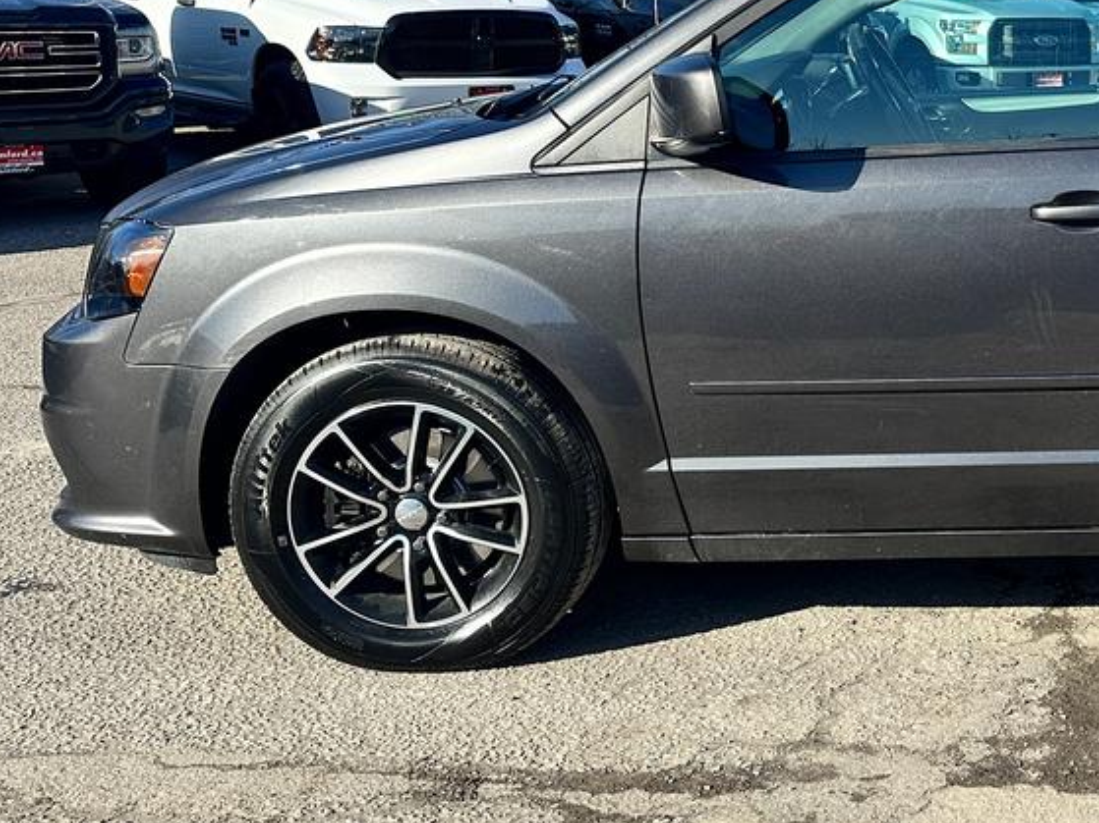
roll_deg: -1.2
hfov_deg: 31.4
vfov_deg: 26.4
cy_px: 285
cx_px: 1182
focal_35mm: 55
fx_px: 1746
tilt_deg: -9.1
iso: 80
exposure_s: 1/3058
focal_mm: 6.86
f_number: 1.78
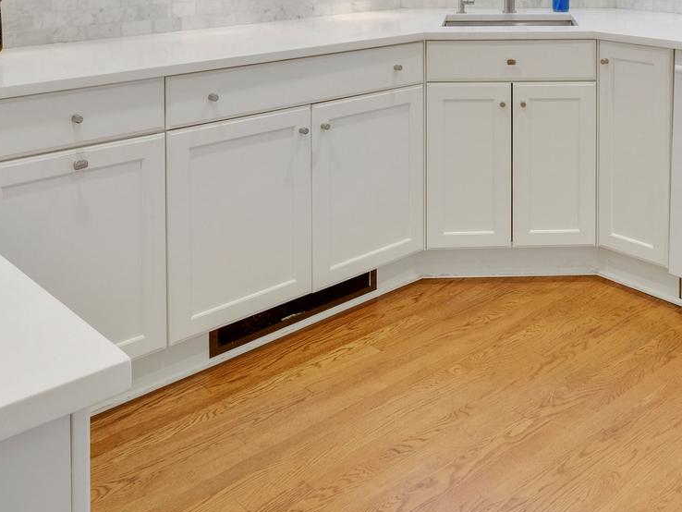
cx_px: 542
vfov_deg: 30.7
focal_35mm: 40
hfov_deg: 44.6
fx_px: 788
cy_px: -95
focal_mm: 10
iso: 400
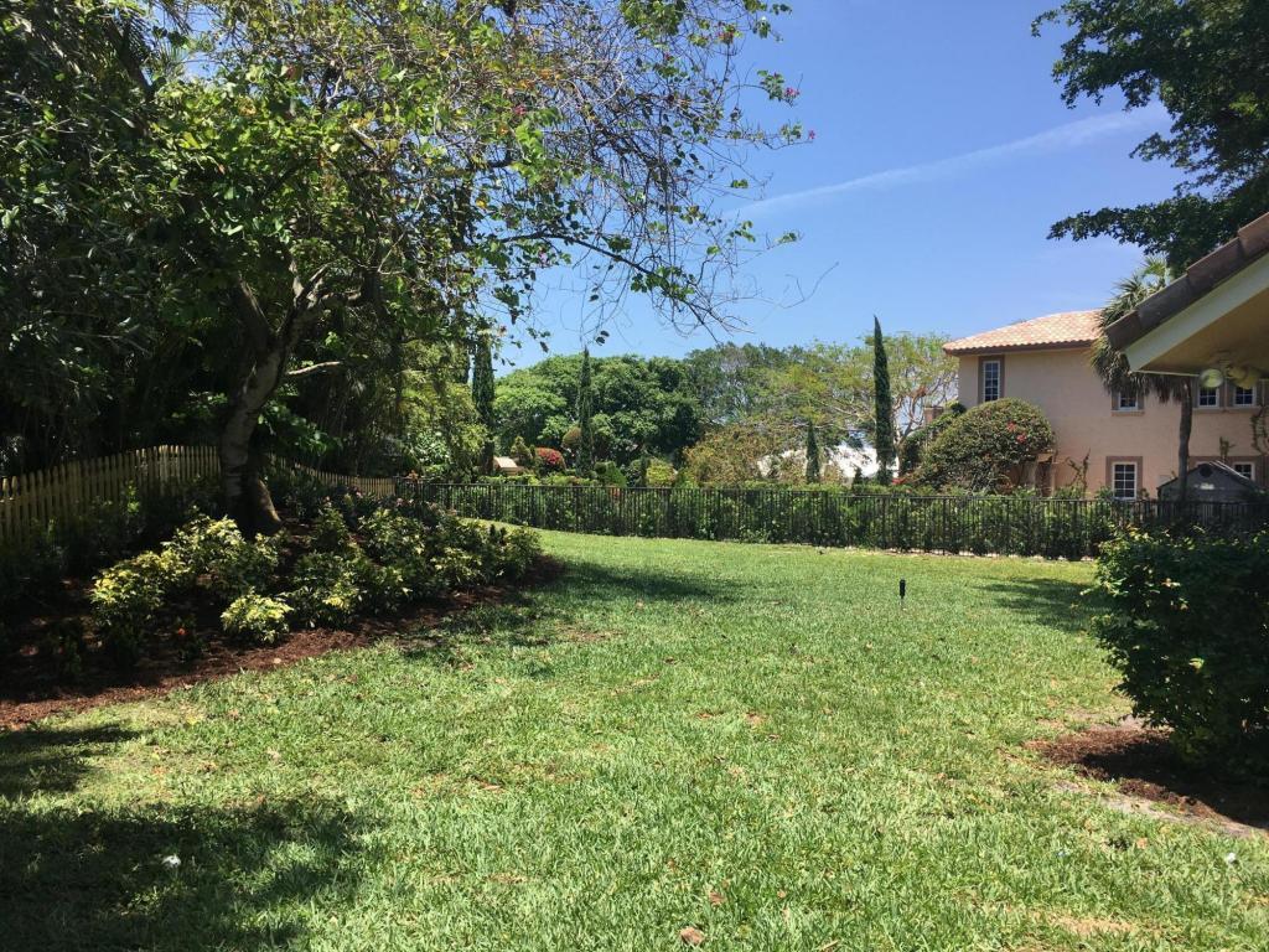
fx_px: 1063
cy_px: 476
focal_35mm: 29
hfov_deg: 61.7
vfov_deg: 48.2
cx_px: 634
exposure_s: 1/1054
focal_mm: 4.15
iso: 25
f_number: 2.2
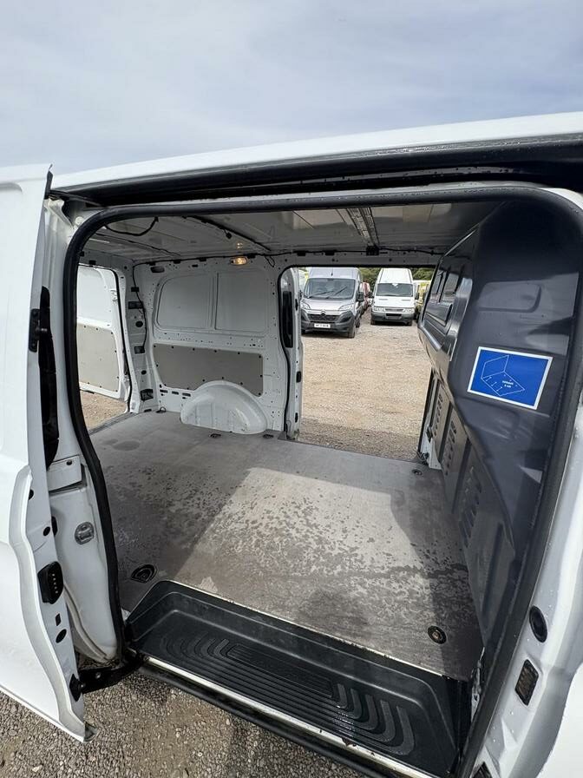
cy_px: 389
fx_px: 314
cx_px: 292
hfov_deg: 85.7
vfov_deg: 102.1
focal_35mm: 14
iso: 64
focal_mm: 2.22
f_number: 2.2
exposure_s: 1/1143
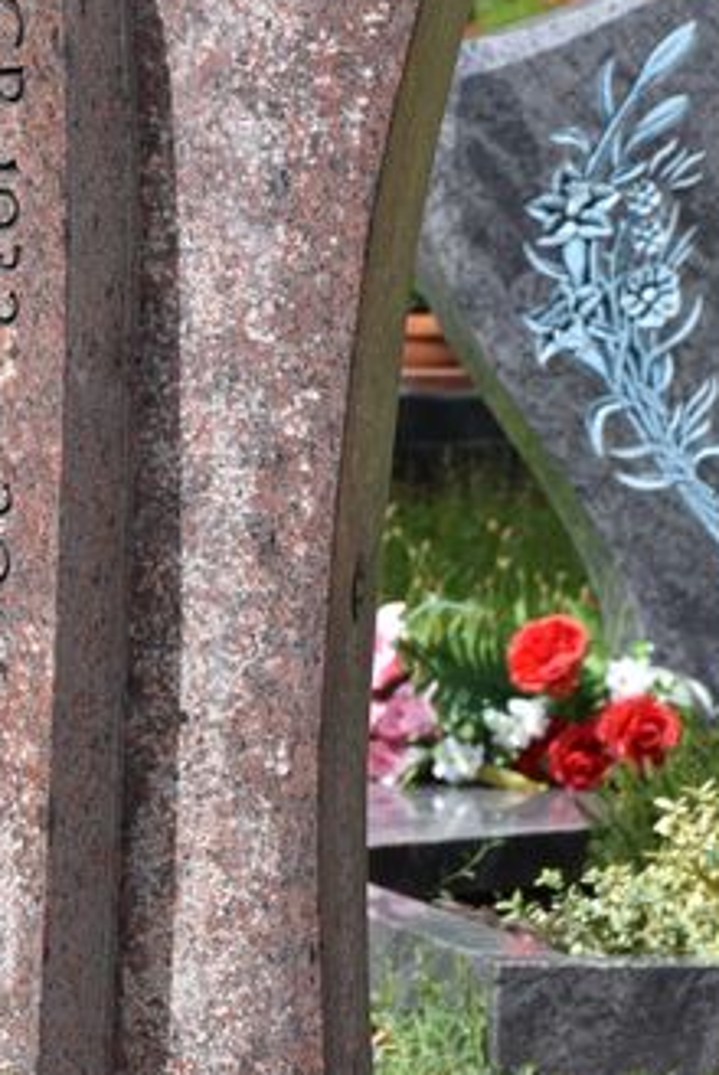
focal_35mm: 307
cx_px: -39
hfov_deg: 4.5
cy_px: 386
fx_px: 9188
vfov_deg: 6.7
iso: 200
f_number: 9
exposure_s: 1/320
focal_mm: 75
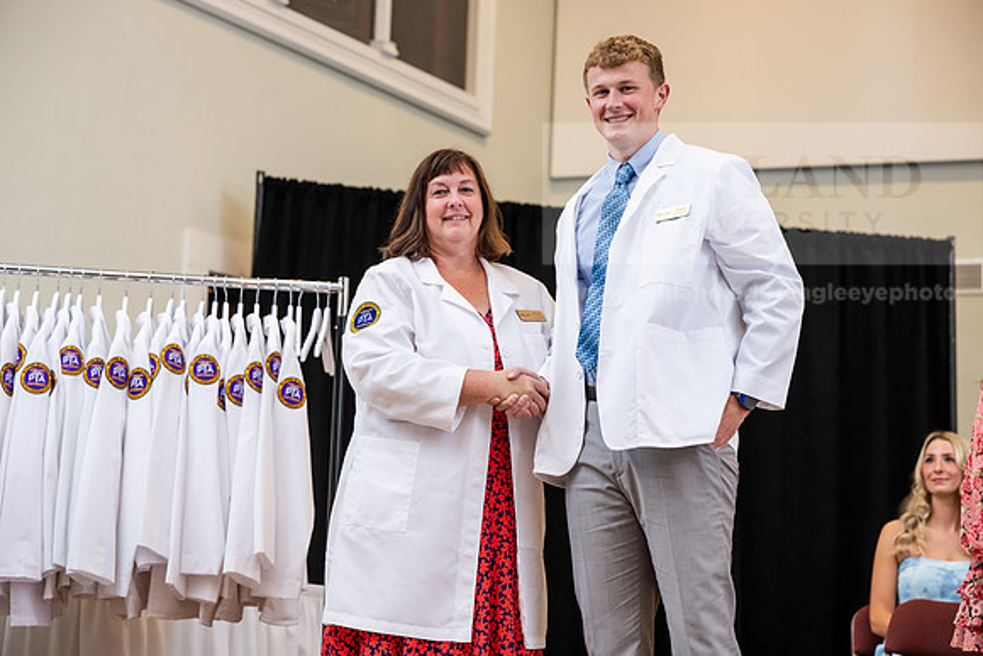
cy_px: 328
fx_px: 2321
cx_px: 492
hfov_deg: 23.9
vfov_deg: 16.1
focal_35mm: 85
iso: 1600
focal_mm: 85
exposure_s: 1/200
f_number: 3.5
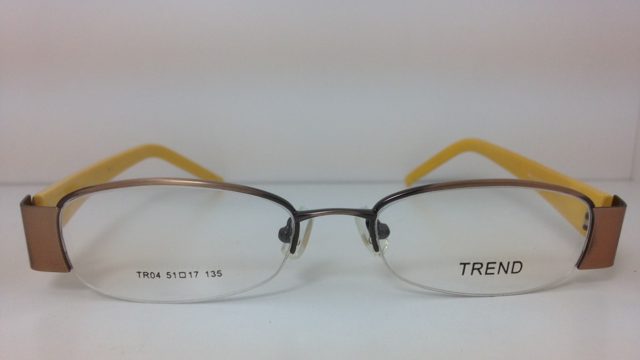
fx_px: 611
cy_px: 235
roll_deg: +0.5
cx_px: 320
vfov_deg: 32.6
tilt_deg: -15.2
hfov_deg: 55.3
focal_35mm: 36
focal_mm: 4.12
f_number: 2.4
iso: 50
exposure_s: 1/218
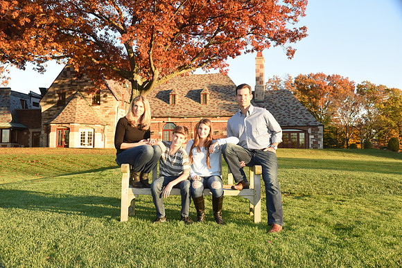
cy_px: 134
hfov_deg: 50.7
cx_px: 201
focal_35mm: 38
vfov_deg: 35.1
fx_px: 424
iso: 640
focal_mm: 38
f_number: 8
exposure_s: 1/200
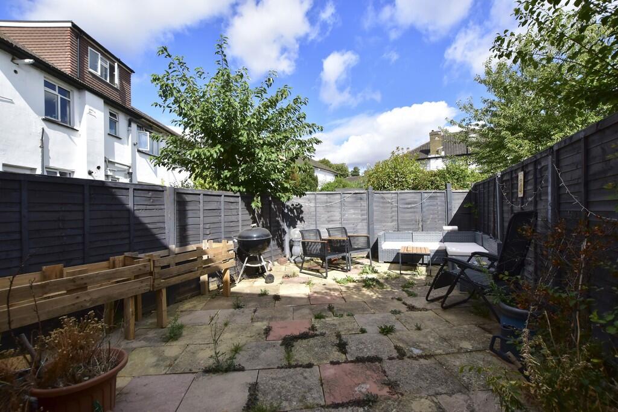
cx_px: 309
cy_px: 206
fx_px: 258
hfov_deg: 100.4
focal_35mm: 15
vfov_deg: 77.3
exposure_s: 1/1000
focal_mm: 10
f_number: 8
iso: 640
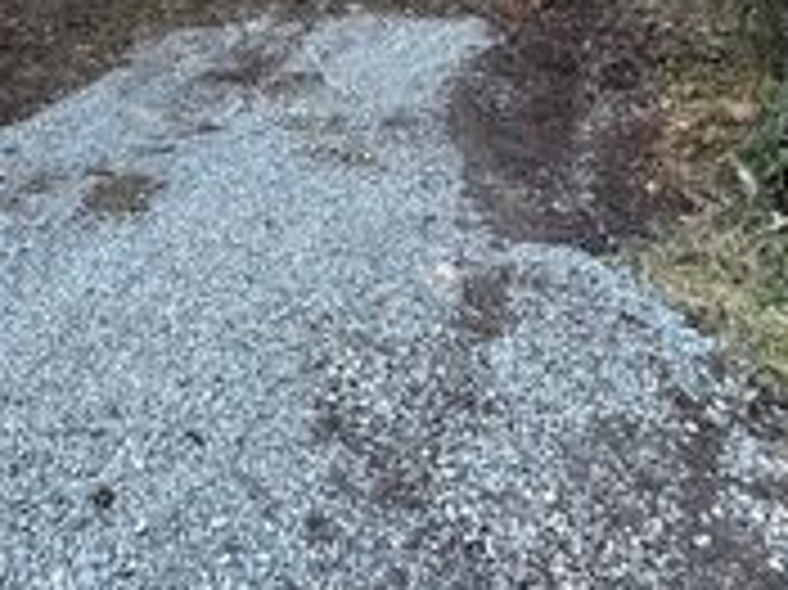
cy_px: -115
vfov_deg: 30.6
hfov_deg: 45.4
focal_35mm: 40
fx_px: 910
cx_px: 207
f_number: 2.2
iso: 250
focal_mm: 2.22
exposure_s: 1/99
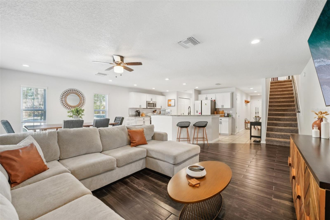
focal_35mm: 15
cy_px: 110
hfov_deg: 101.9
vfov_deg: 78.8
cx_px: 165
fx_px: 134
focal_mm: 14.6
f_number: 8
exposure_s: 1/10
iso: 400
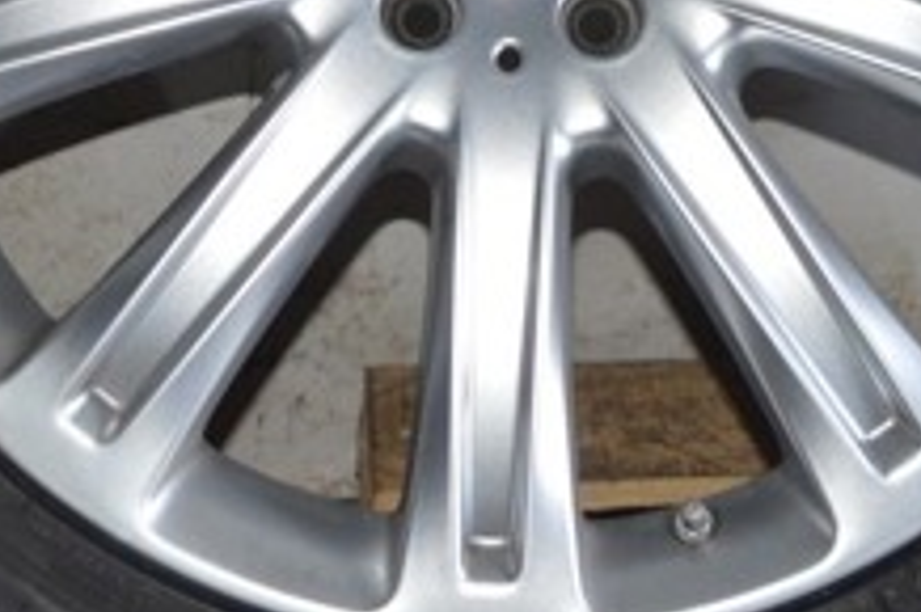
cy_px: -158
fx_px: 3489
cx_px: 460
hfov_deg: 15.0
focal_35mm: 136
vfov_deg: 9.9
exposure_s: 1/60
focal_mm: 31
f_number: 4.2
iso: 720
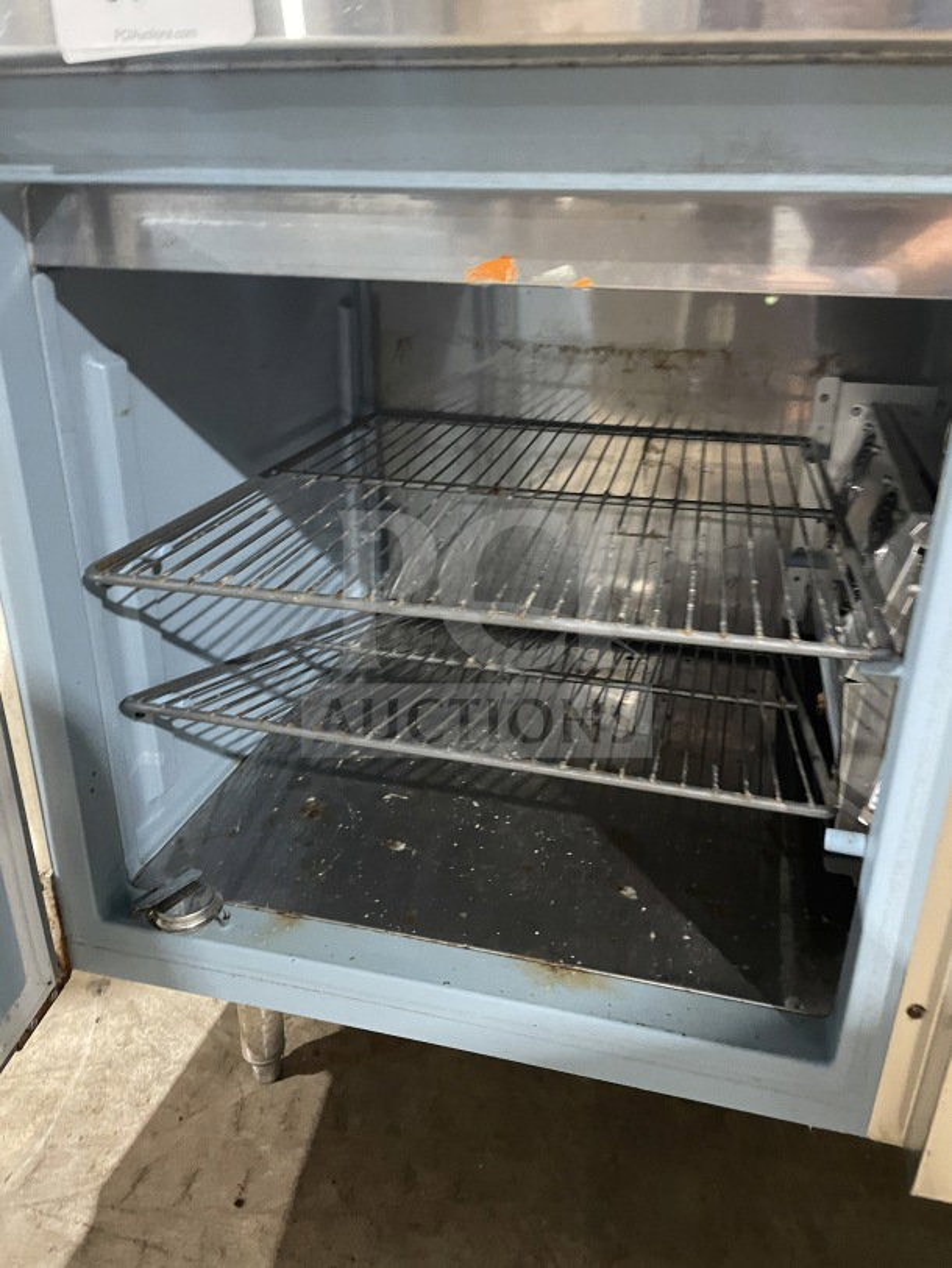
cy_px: 634
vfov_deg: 67.3
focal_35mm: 26
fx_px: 953
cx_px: 476
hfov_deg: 53.1
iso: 640
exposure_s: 1/31
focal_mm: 4.2
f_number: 1.6
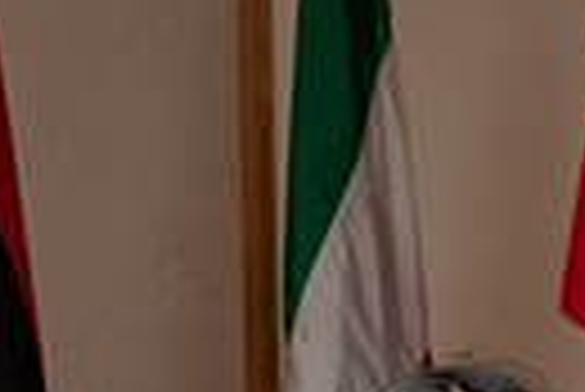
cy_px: 854
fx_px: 4197
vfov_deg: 5.2
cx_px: 554
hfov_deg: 7.9
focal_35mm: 258
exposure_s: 1/200
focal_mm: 58
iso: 2000
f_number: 6.3
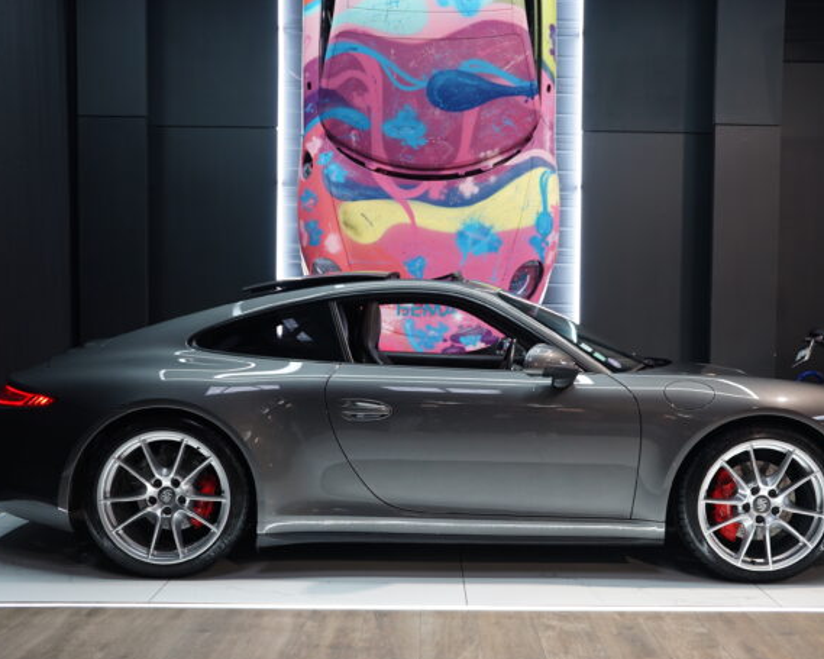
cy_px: 368
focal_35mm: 38
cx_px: 446
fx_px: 927
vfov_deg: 39.1
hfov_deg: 47.9
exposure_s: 1/80
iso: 800
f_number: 2.8
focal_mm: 30
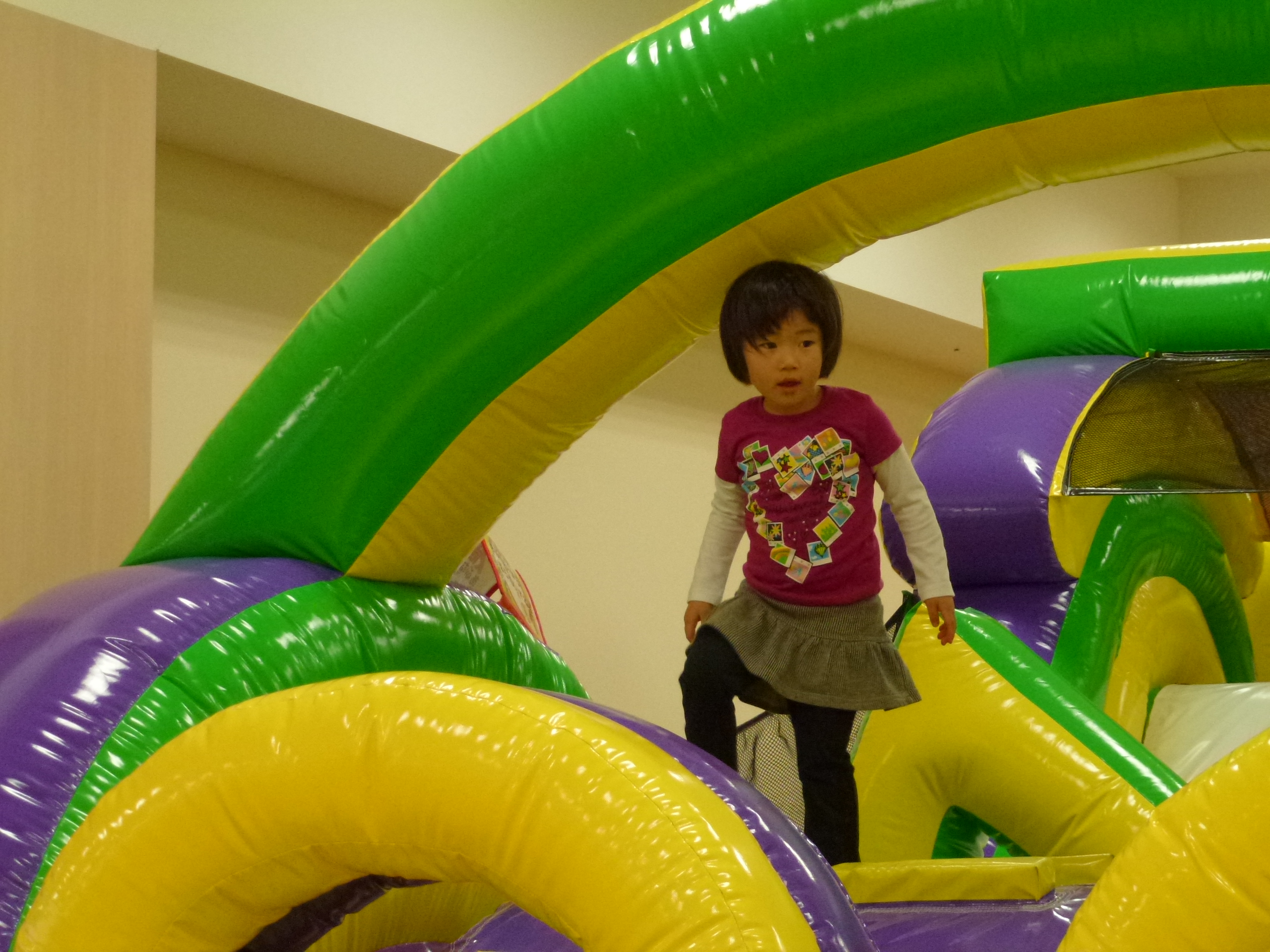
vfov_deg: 18.0
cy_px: 476
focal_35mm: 82
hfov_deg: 23.8
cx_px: 635
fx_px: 3008
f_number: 4.8
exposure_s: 1/60
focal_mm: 14.8
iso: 500
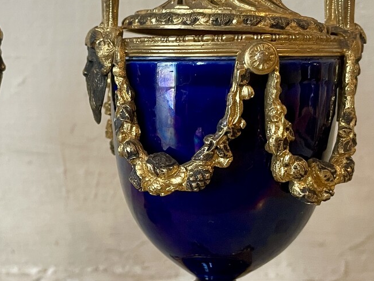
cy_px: 163
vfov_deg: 22.9
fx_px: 692
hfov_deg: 29.4
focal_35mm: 64
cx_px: 59
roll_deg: -1.2
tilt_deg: -5.6
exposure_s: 1/50
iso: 250
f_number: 1.6
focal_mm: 4.2
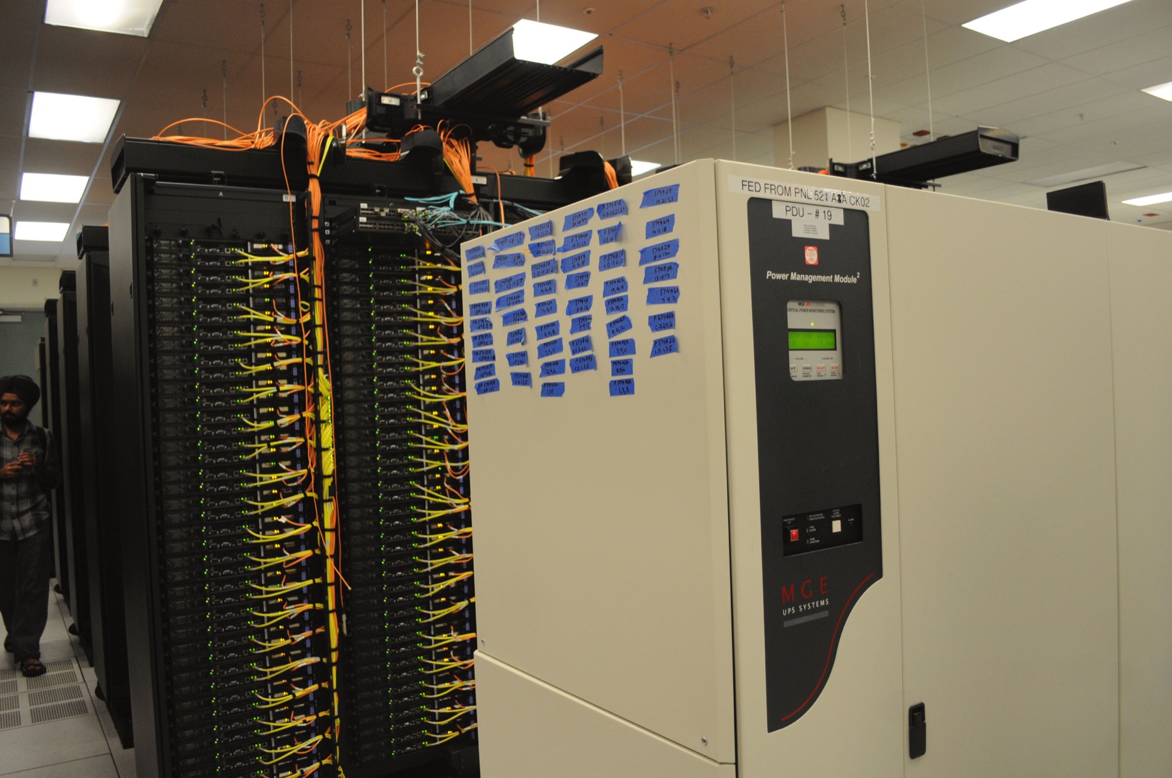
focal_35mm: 27
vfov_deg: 47.8
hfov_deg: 67.5
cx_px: 586
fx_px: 878
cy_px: 389
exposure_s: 1/50
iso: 720
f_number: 3.5
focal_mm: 18
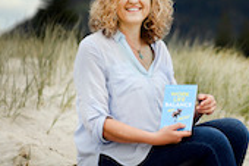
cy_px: 92
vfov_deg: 5.2
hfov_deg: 7.8
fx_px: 1817
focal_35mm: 263
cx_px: 149
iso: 125
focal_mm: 105
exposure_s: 1/640
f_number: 3.2
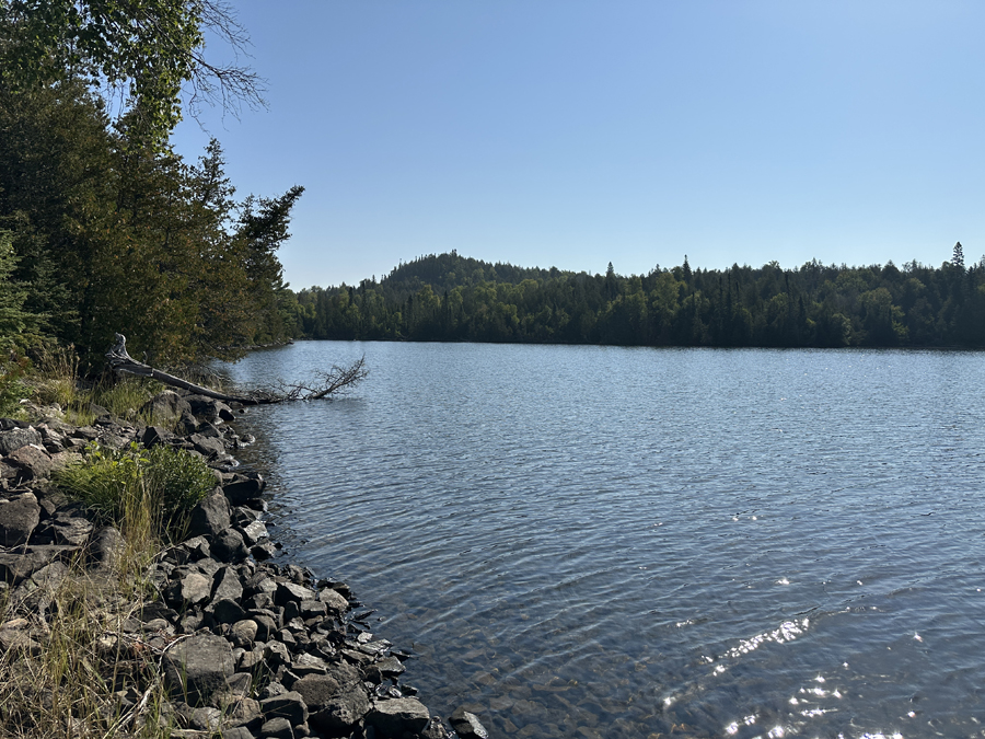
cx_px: 492
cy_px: 370
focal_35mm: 24
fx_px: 683
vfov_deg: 56.8
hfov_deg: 71.6
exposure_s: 1/9709
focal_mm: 6.86
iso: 80
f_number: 1.78
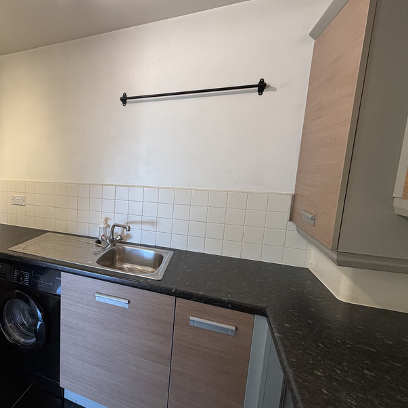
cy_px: 203
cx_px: 64
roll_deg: -0.8
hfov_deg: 63.8
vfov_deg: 72.1
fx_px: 280
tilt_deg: -7.9
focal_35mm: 21
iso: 200
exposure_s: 1/50
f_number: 2.2
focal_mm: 2.22
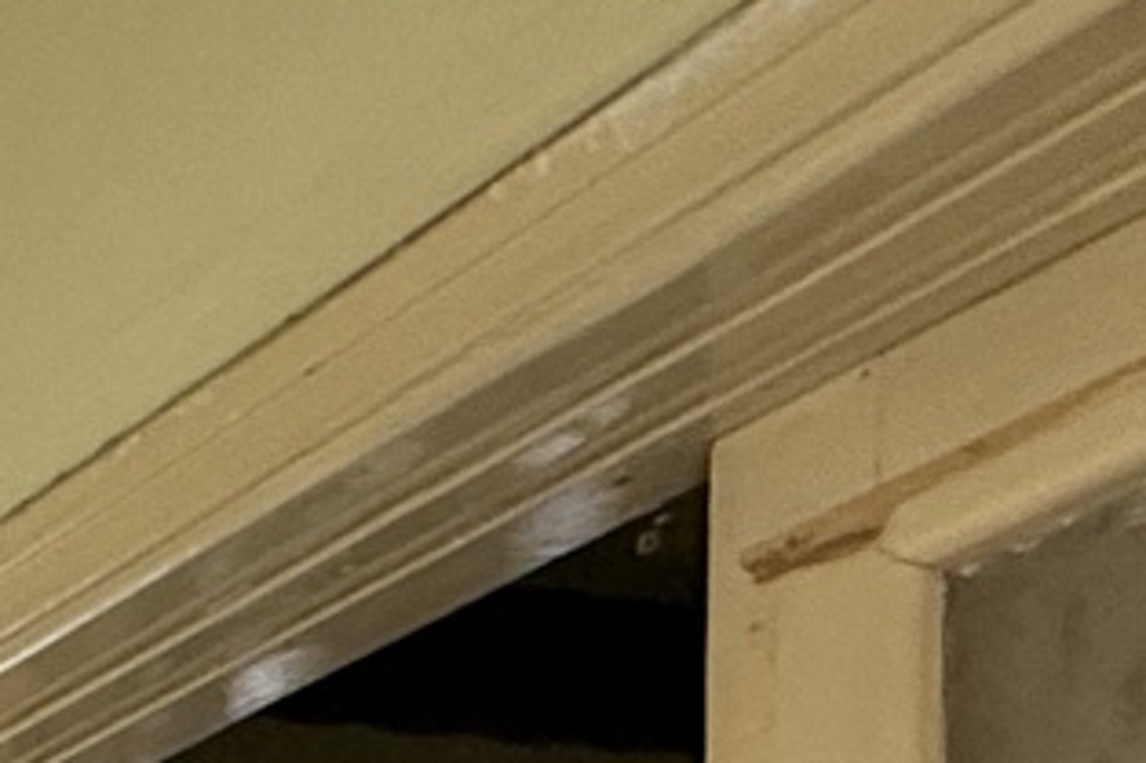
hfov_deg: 18.0
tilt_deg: -4.0
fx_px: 2832
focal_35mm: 89
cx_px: -942
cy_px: 1993
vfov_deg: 11.7
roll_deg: +0.3
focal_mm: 2.22
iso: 160
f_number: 2.2
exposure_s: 1/99
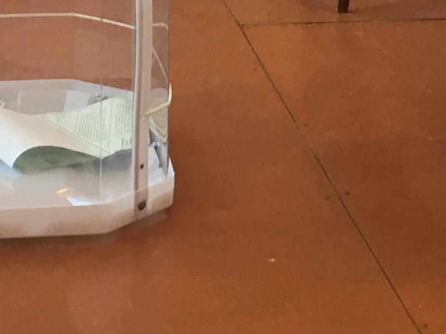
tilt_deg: -3.8
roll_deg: -0.4
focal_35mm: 150
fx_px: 1933
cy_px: -309
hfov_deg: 13.2
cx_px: 248
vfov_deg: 9.3
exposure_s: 1/33
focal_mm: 4.15
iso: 80
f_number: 2.2
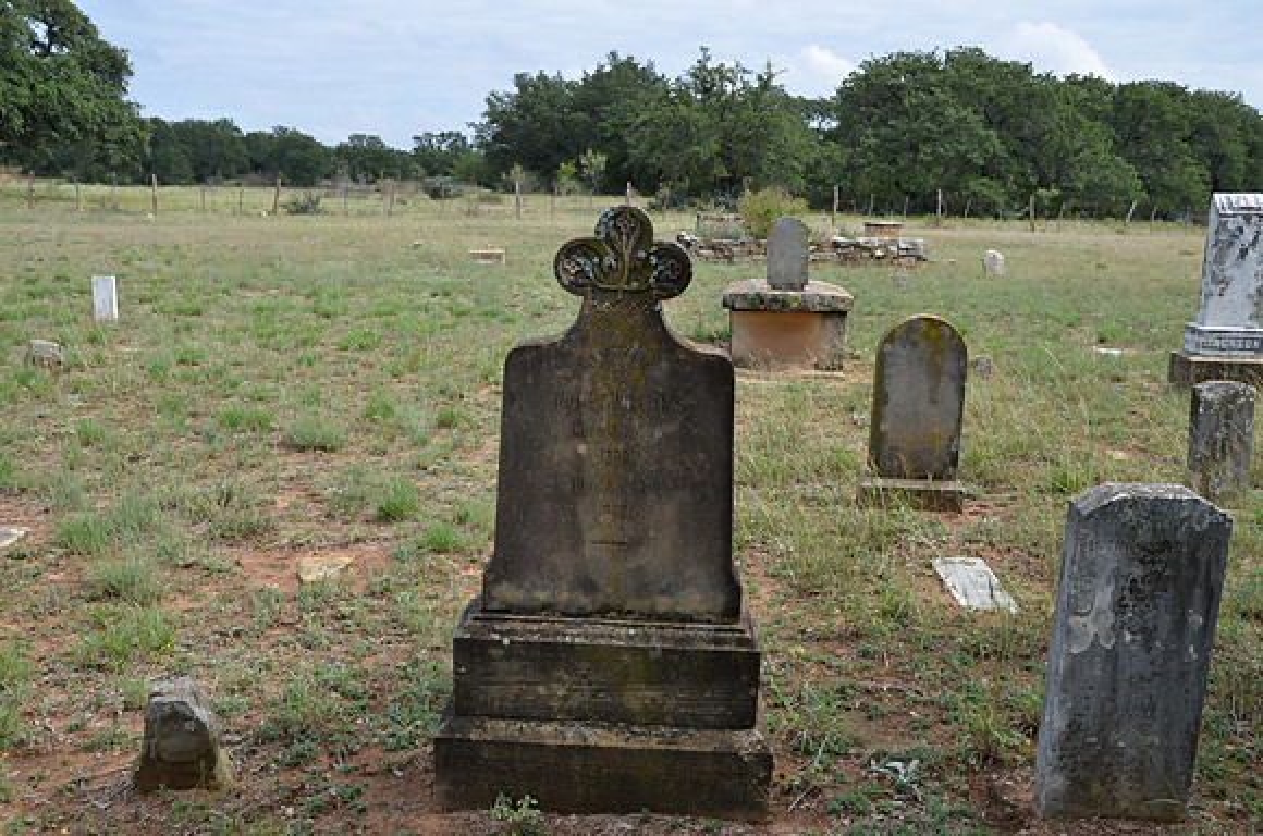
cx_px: 632
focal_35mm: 32
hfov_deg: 59.6
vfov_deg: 41.5
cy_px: 418
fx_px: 1103
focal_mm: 21
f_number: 8
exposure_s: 1/250
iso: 110
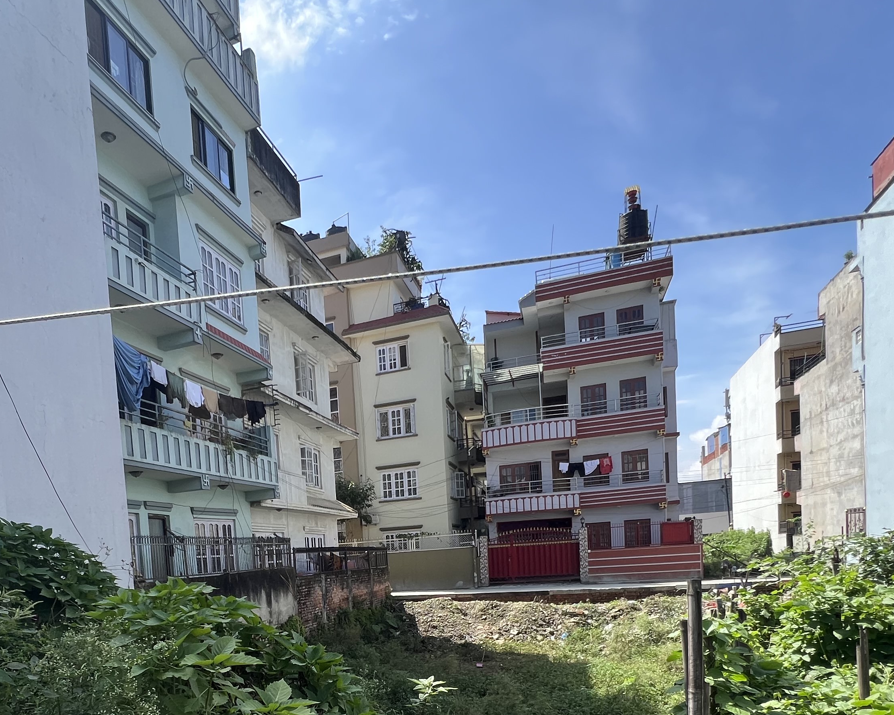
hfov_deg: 70.7
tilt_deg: -3.2
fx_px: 609
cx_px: 305
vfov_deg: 55.3
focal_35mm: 23
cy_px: 600
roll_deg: +4.9
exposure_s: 1/515
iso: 32
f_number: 1.8
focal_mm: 1.57
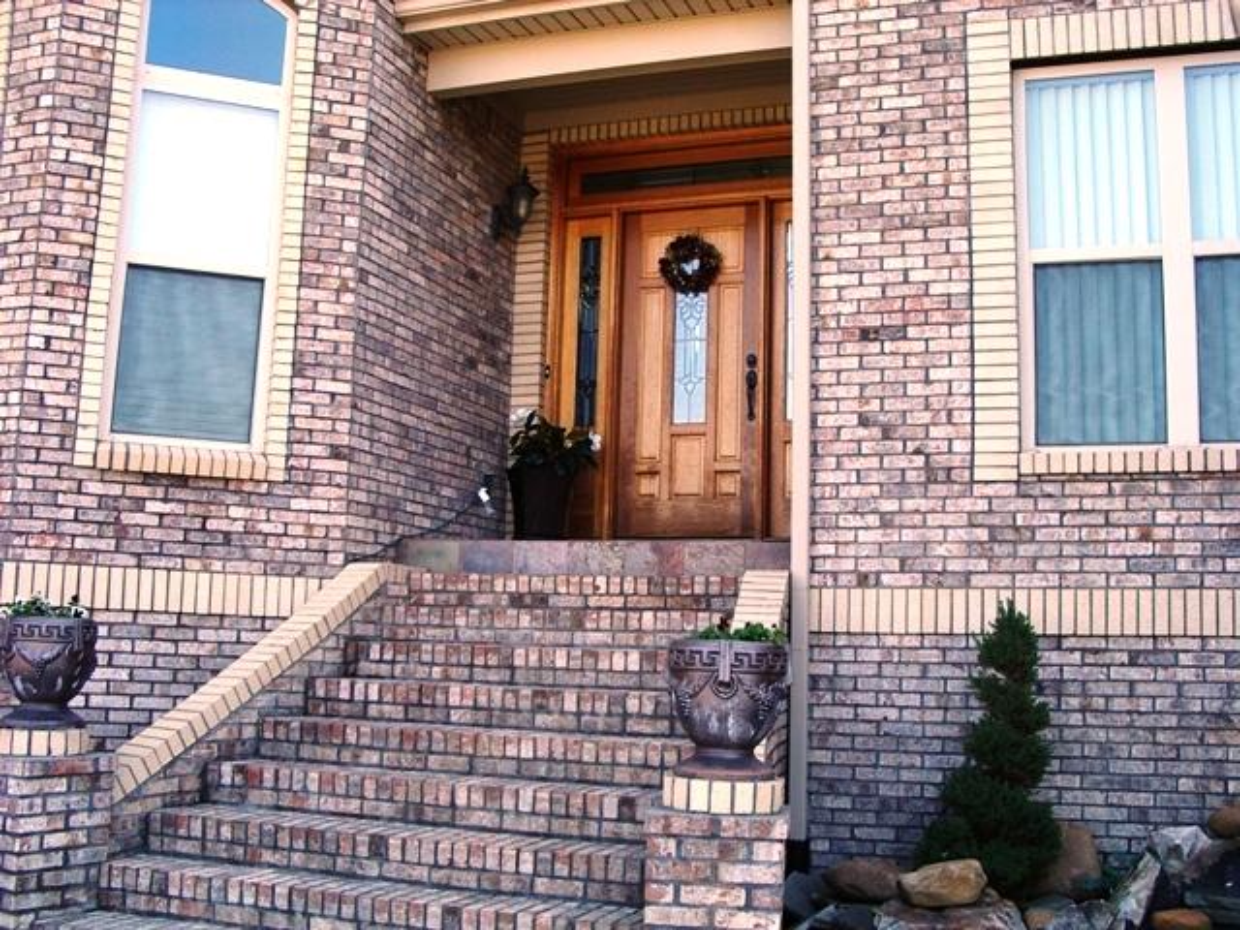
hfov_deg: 49.0
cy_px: 465
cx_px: 620
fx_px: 1361
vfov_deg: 37.7
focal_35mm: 38
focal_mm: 5.8
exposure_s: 1/100
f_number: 4.8
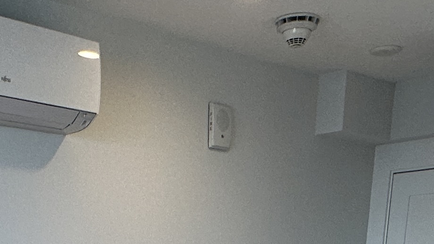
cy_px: 649
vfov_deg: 12.4
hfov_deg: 31.2
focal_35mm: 67
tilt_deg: -25.3
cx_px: 151
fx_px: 771
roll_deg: +1.5
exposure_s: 1/120
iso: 100
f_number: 2.2
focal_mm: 2.22
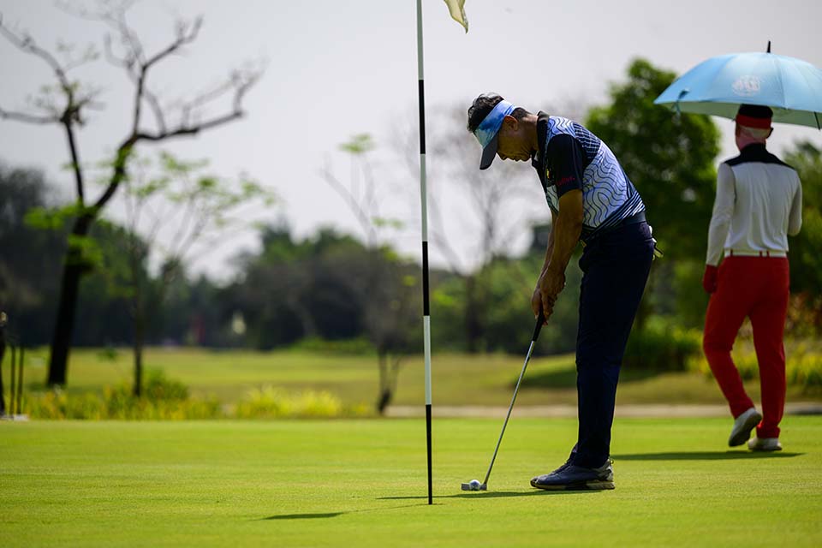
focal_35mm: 160
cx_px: 411
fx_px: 3653
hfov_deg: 12.8
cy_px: 274
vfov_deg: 8.6
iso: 100
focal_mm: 160
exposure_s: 1/3200
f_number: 2.8
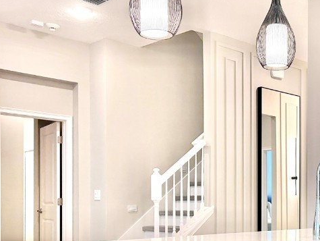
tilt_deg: +0.6
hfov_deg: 33.0
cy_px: 196
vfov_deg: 25.6
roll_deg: +0.5
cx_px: 270
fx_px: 518
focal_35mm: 56
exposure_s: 1/60
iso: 64
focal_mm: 5.7
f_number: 1.5
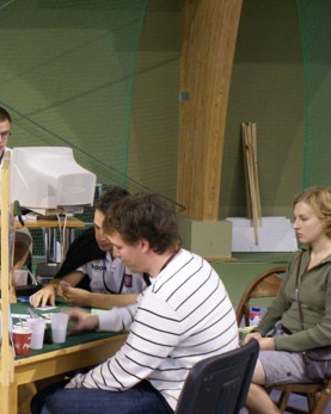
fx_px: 907
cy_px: 230
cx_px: -36
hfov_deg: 19.8
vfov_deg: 25.7
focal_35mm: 74
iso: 800
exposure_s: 1/20
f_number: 5.6
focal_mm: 26
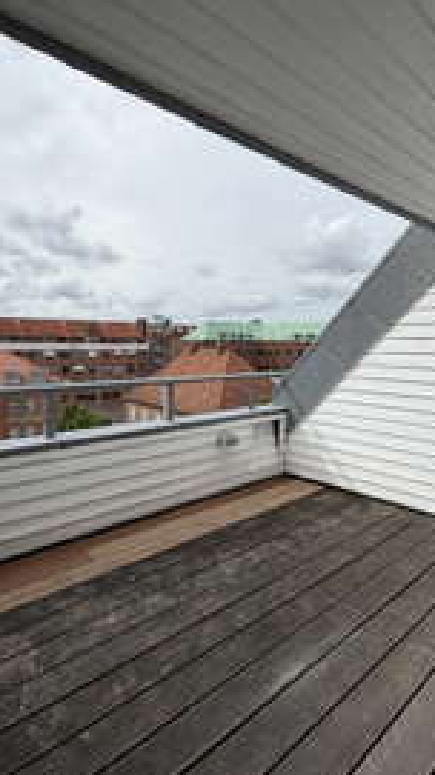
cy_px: 395
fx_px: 432
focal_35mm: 21
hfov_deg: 52.9
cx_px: 165
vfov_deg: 83.9
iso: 20
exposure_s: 1/1068
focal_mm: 2.22
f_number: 2.2
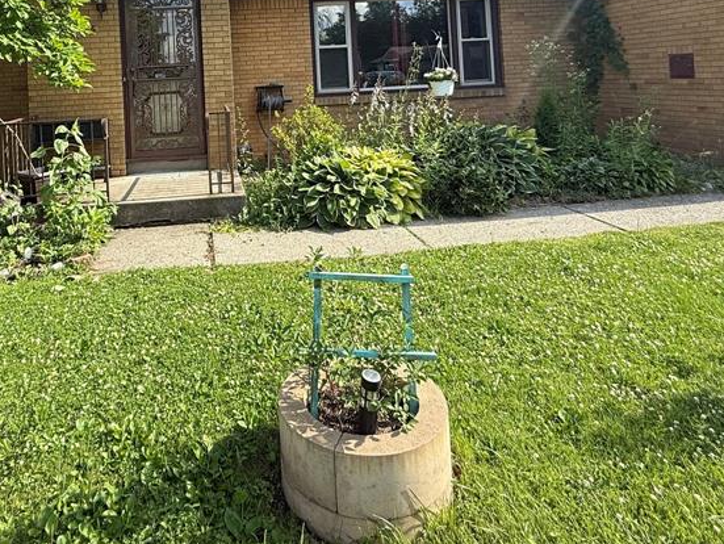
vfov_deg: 48.1
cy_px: 64
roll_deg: +5.0
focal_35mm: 26
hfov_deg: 65.8
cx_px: 251
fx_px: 544
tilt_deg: +3.4
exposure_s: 1/433
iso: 50
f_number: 2.2
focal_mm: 2.22
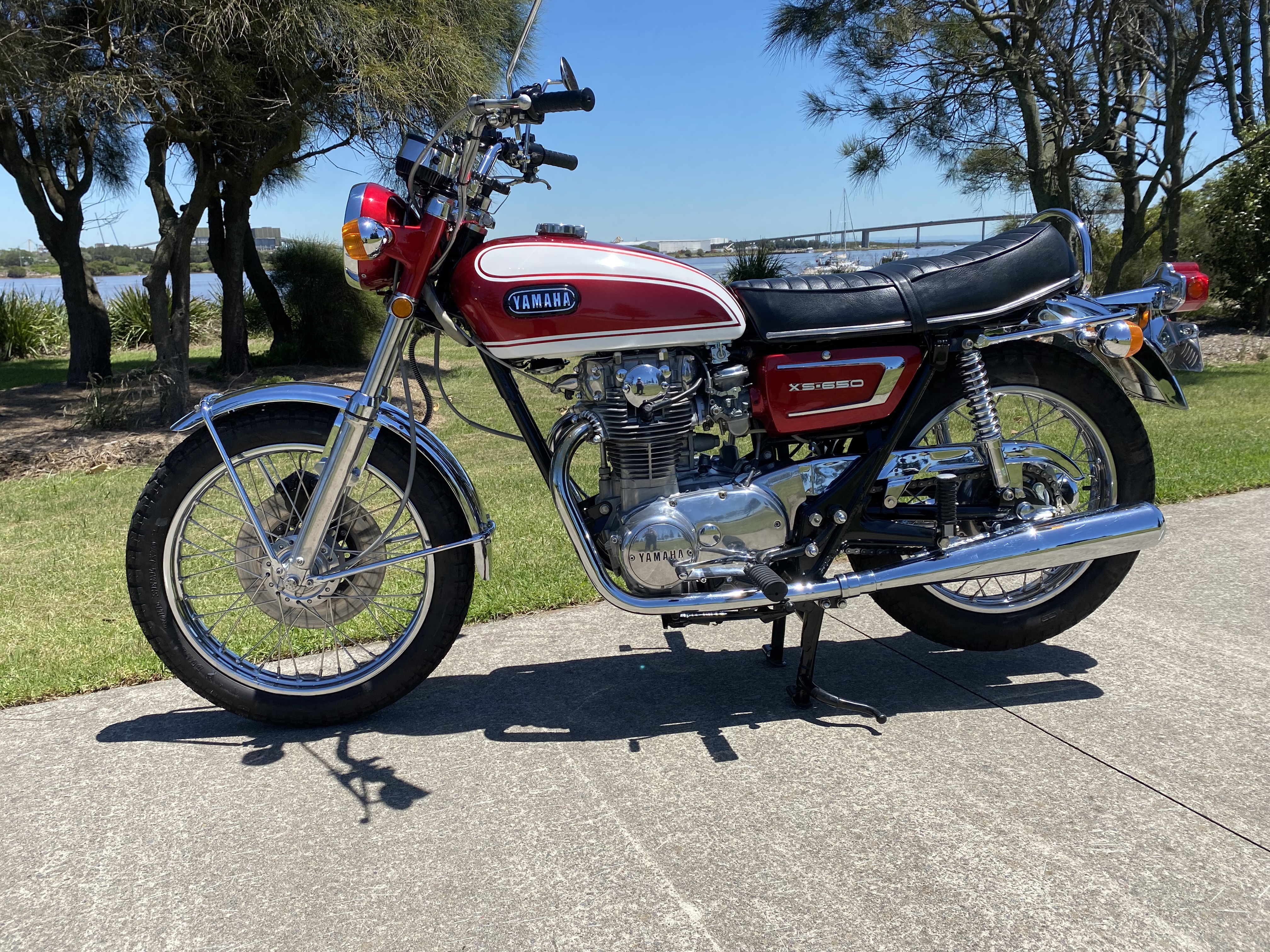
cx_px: 635
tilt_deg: -11.5
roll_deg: +0.8
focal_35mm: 26
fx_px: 954
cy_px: 476
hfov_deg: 67.3
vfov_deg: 53.1
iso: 32
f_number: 1.8
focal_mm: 4.25
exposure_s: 1/2463
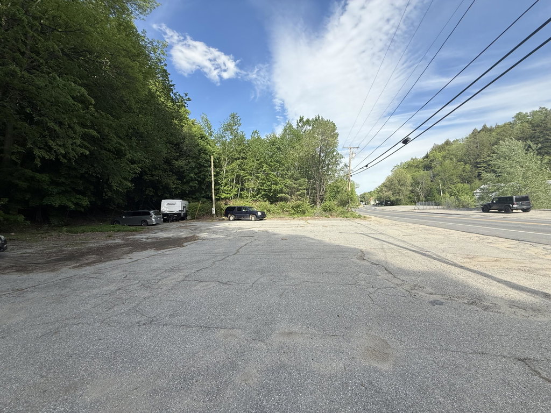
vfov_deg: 85.7
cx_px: 276
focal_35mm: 14
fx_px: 223
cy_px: 206
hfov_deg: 102.1
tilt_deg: -1.2
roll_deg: +2.0
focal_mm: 2.22
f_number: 2.2
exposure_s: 1/1017
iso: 50
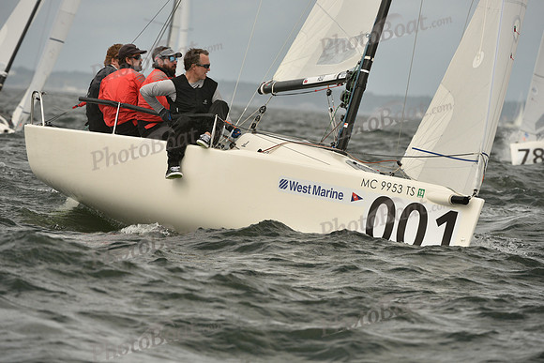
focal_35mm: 330
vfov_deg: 4.2
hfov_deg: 6.2
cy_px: 182
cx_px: 272
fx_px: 4988
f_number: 8
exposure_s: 1/1250
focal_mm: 330
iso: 320
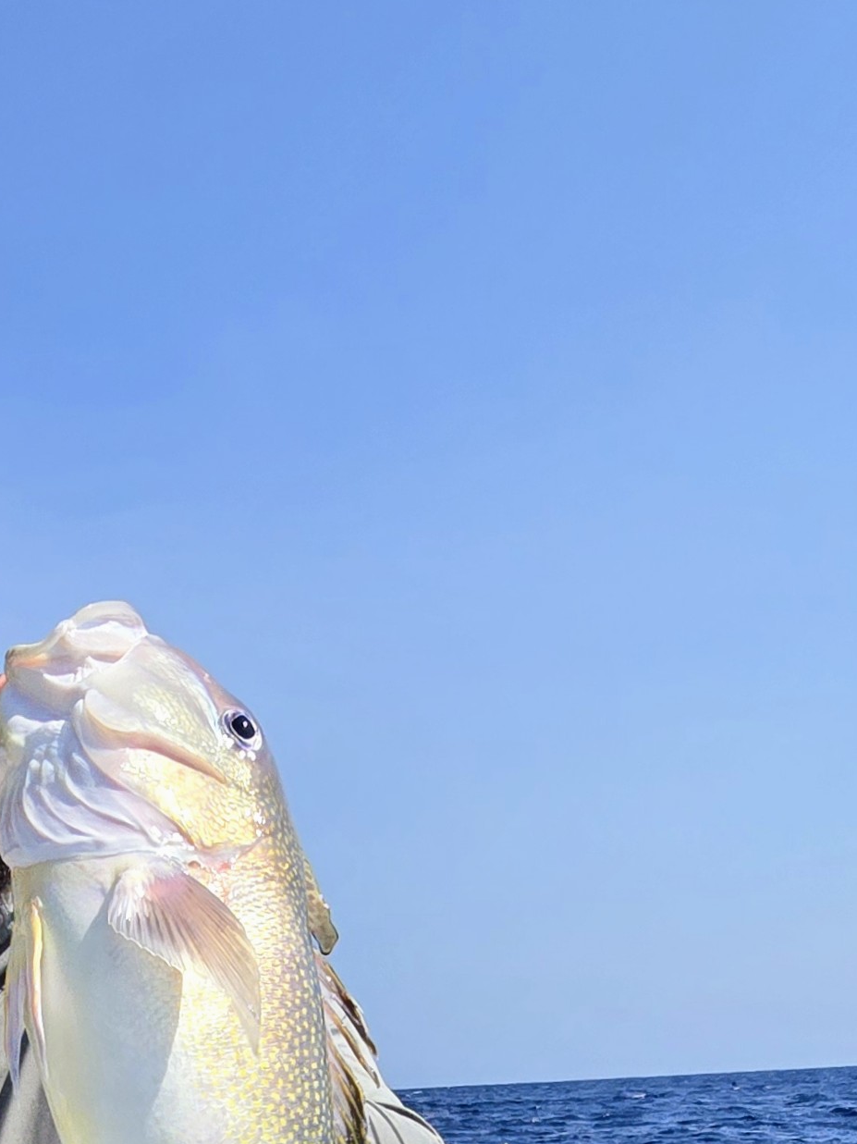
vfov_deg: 34.1
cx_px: 141
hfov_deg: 33.8
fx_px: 1354
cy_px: 1456
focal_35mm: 41
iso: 50
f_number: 2.2
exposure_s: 1/3829
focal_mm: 2.2
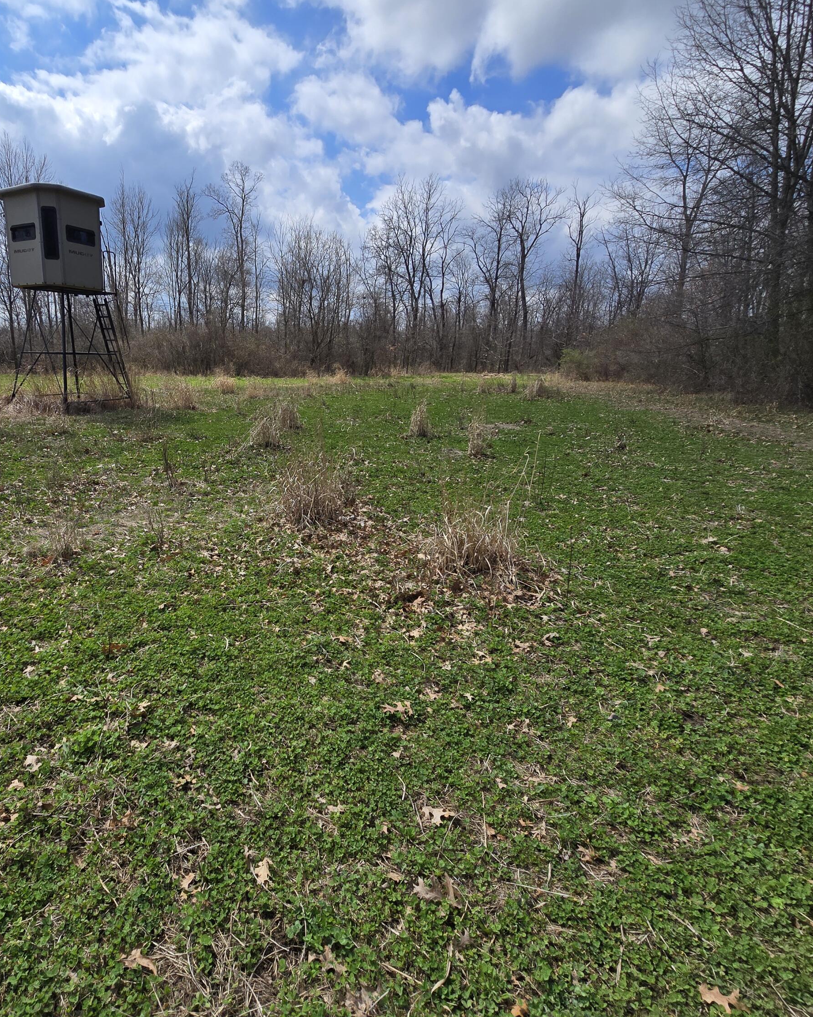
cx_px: 261
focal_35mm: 17
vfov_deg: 89.6
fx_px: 511
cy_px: 510
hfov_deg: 74.2
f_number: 2.2
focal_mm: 2.2
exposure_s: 1/3363
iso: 50
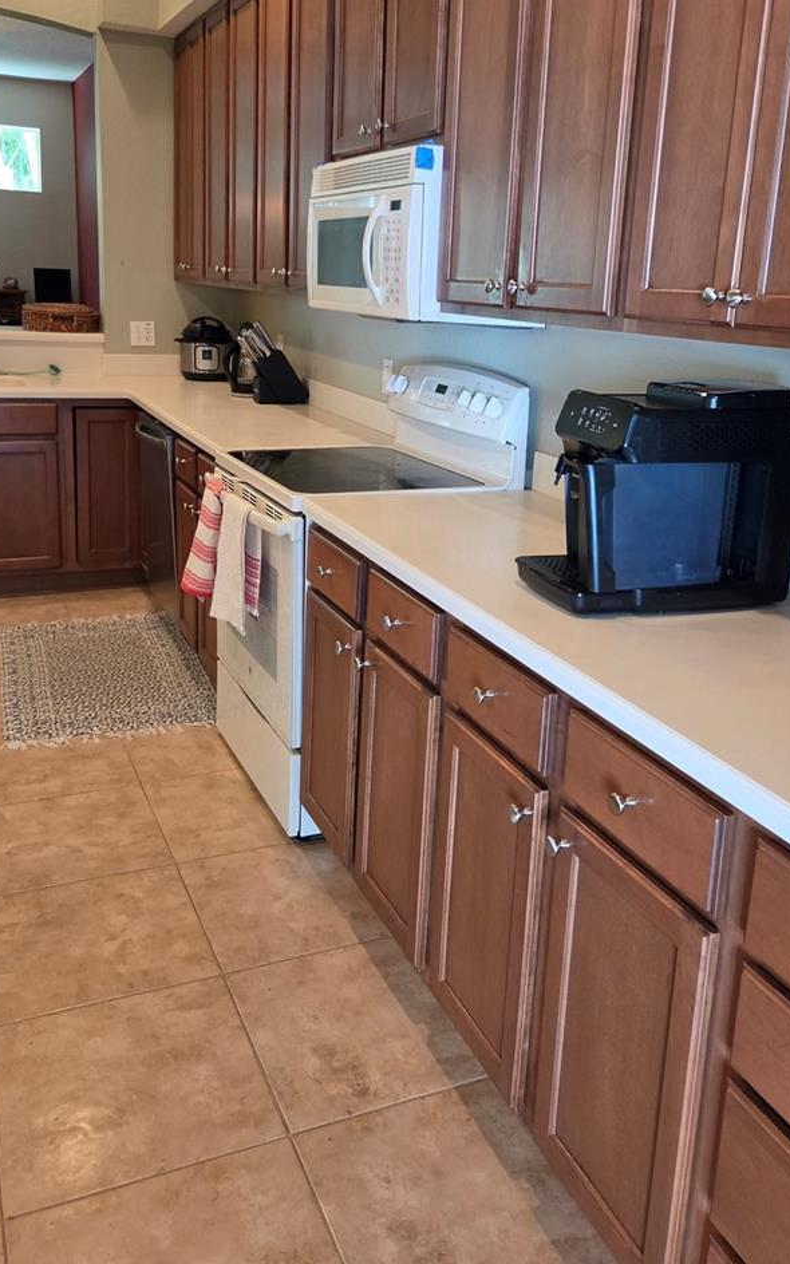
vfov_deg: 60.9
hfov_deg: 40.6
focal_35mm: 31
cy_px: 536
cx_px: 391
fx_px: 1068
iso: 500
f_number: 1.8
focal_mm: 5.4
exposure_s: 1/120
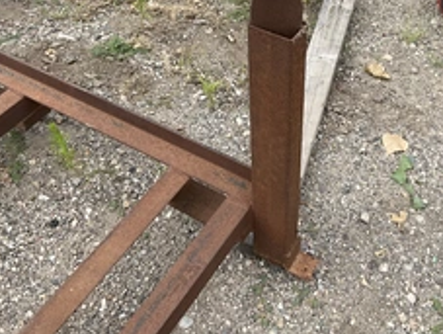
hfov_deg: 37.2
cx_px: 281
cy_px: 72
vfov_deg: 28.1
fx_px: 654
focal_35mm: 51
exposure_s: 1/749
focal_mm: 3
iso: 25
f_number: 1.8
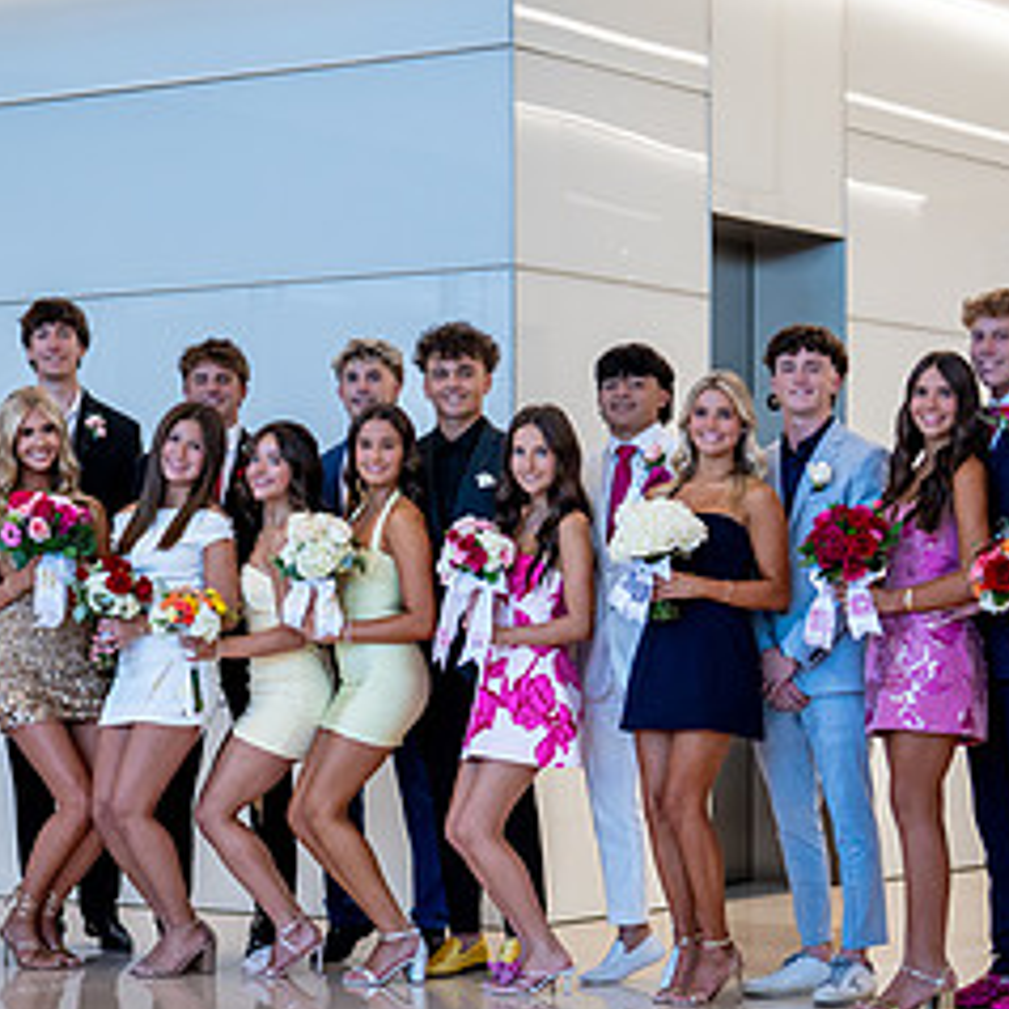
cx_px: 127
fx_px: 3595
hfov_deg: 15.8
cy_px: 634
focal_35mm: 109
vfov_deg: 16.0
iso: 800
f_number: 1.8
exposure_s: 1/500
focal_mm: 50
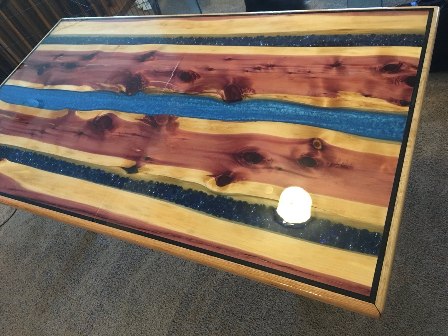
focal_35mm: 29
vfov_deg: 48.2
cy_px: 168
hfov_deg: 61.7
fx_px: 375
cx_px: 224
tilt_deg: -48.4
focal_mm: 4.15
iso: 200
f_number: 2.2
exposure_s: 1/24
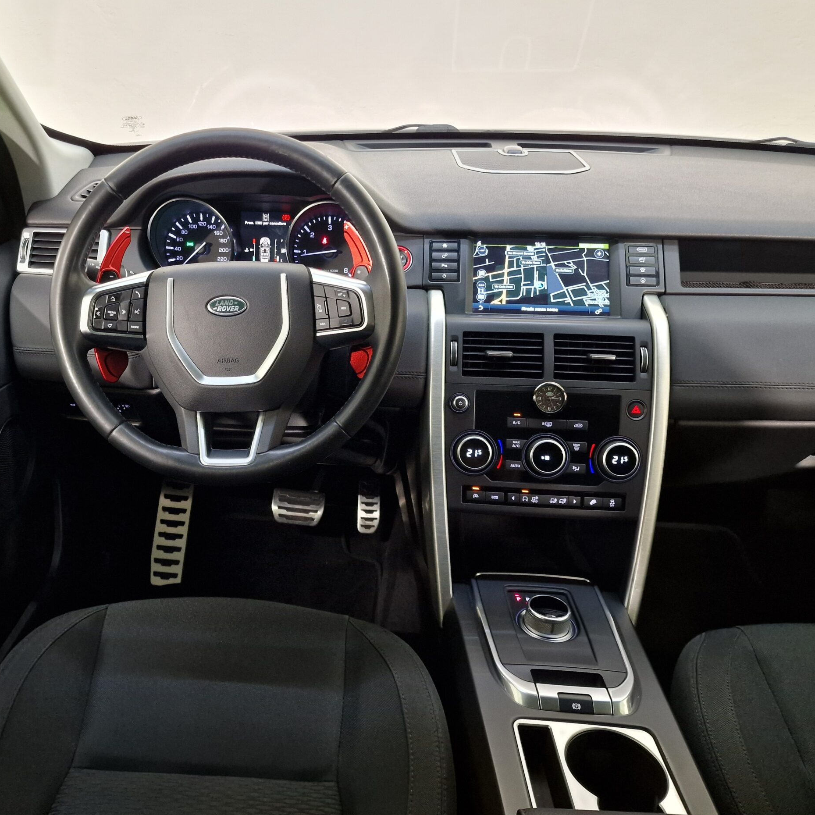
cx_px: 296
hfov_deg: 56.5
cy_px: 406
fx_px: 746
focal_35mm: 28
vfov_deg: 57.3
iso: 400
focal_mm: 6.4
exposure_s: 1/33
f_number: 1.8
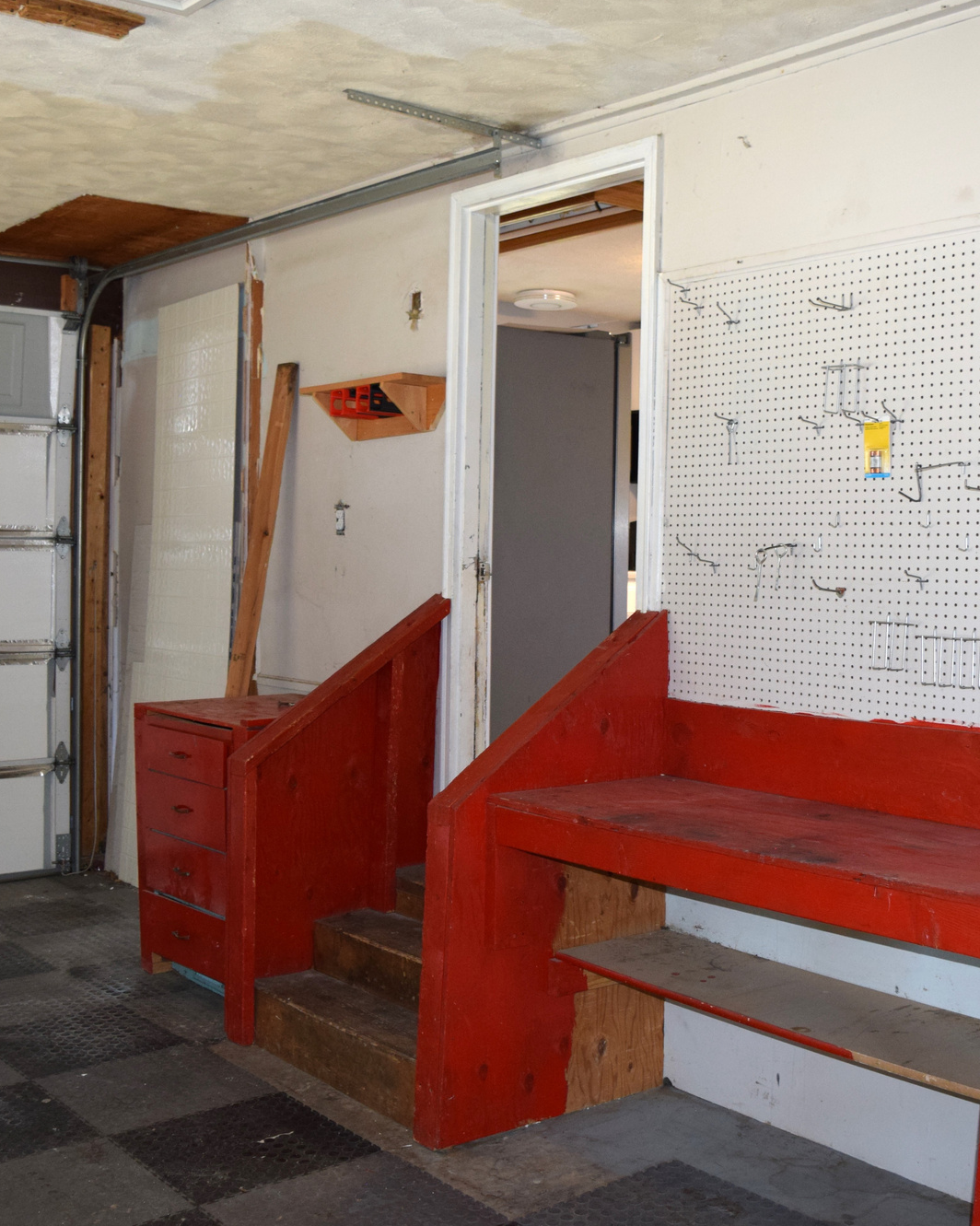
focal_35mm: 39
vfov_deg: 46.9
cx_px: 546
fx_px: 1415
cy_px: 624
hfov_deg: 38.2
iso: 800
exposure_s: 1/80
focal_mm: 18
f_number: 4
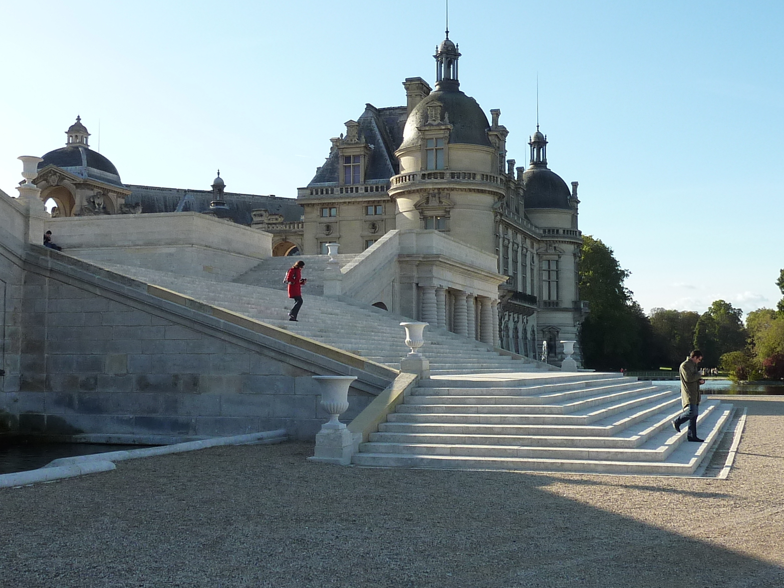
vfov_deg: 31.5
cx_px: 389
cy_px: 294
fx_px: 1042
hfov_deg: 41.2
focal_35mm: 46
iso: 125
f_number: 4
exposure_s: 1/500
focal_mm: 4.1
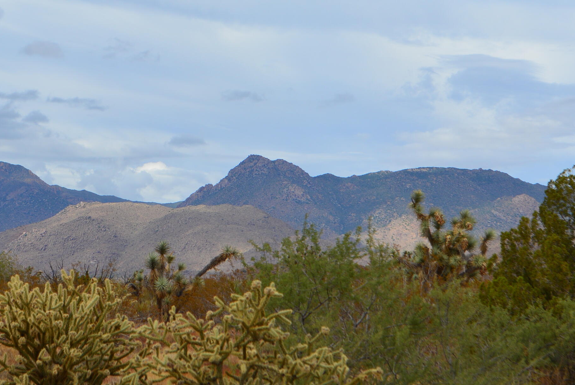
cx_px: 222
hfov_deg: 15.1
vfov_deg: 10.1
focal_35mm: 136
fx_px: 2171
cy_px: 193
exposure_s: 1/400
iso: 200
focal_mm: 55
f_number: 11
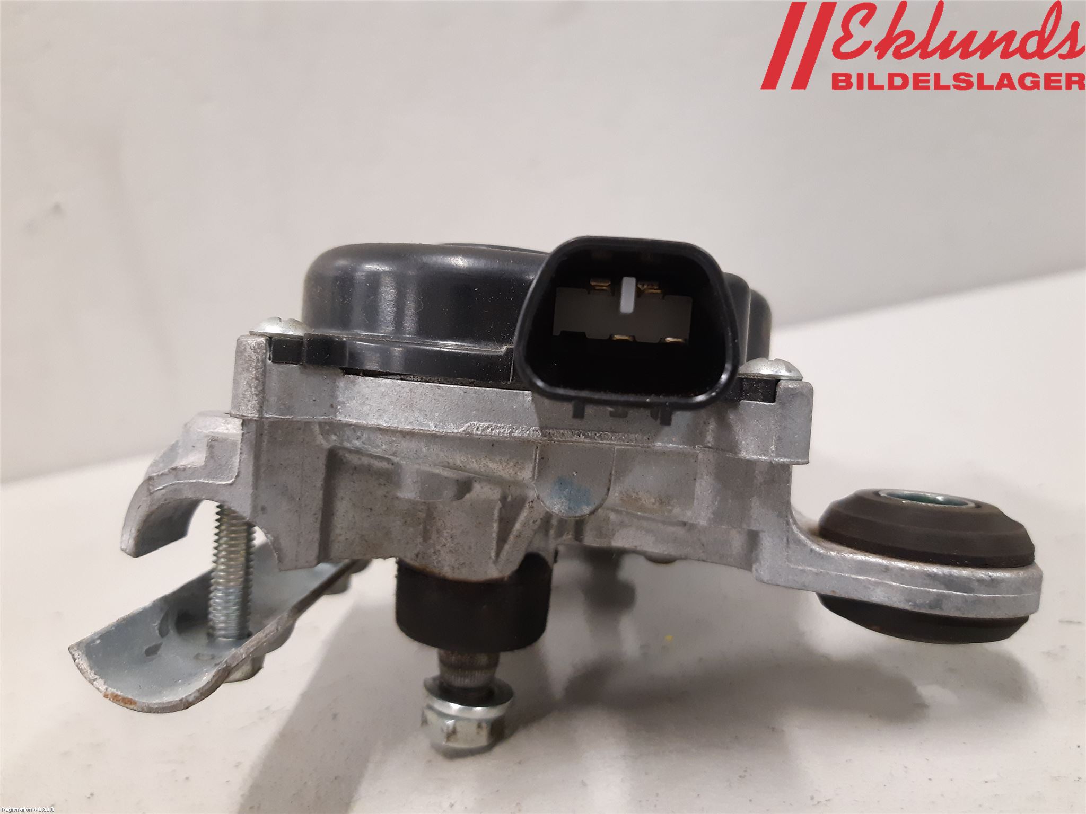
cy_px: 407
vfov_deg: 53.1
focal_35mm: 26
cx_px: 543
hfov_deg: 67.3
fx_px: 816
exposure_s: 1/50
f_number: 1.7
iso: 250
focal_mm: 3.93
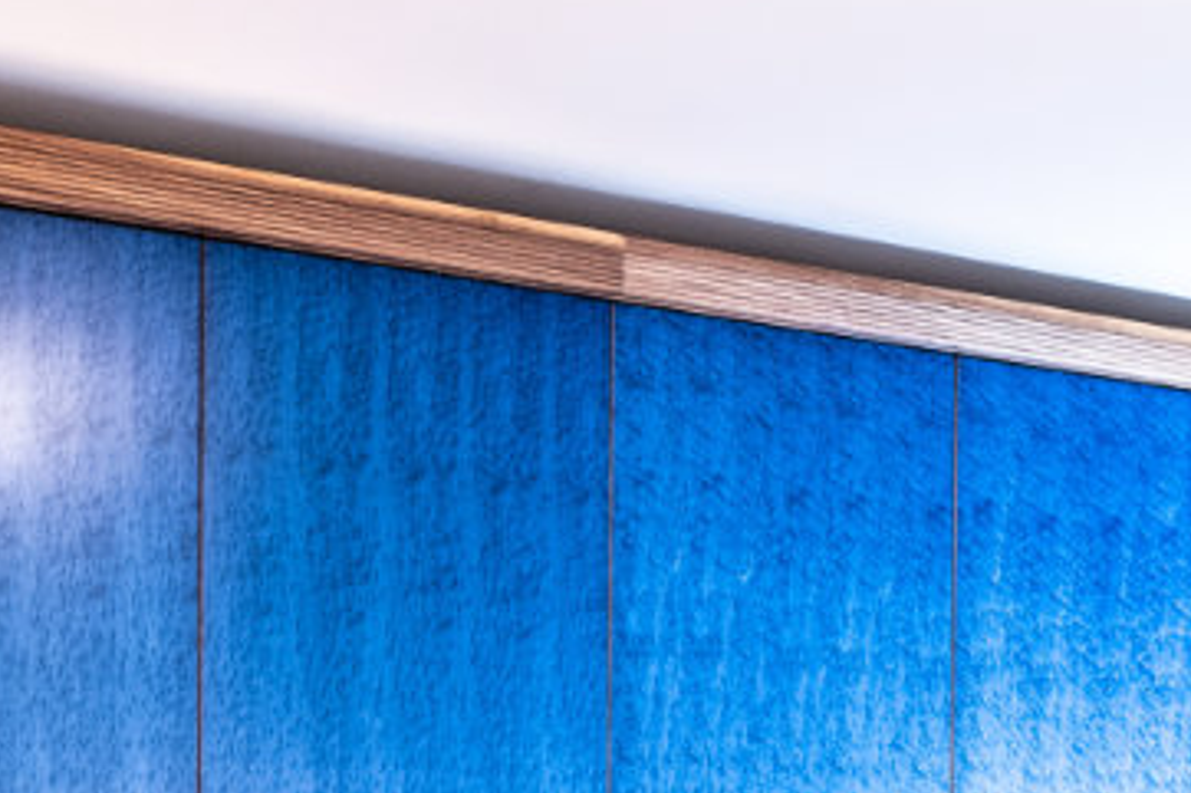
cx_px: -16
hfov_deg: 26.2
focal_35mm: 73
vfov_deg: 17.0
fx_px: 2414
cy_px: 1165
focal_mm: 14.5
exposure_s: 1
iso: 200
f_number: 4
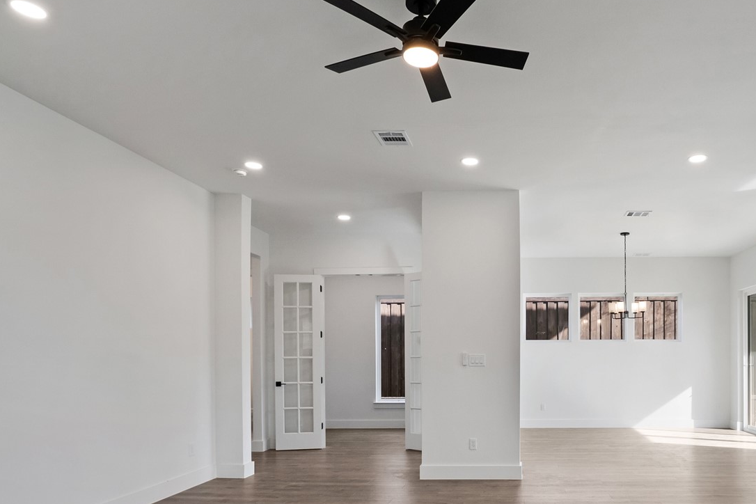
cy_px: 360
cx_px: 507
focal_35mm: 24
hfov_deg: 71.5
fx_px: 504
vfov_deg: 51.5
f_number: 9
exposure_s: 1/100
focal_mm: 12
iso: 500
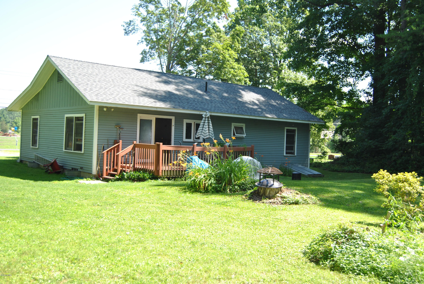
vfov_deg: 37.0
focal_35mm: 36
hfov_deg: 53.1
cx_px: 212
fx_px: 424
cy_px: 142
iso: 100
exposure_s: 1/200
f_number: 8
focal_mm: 24
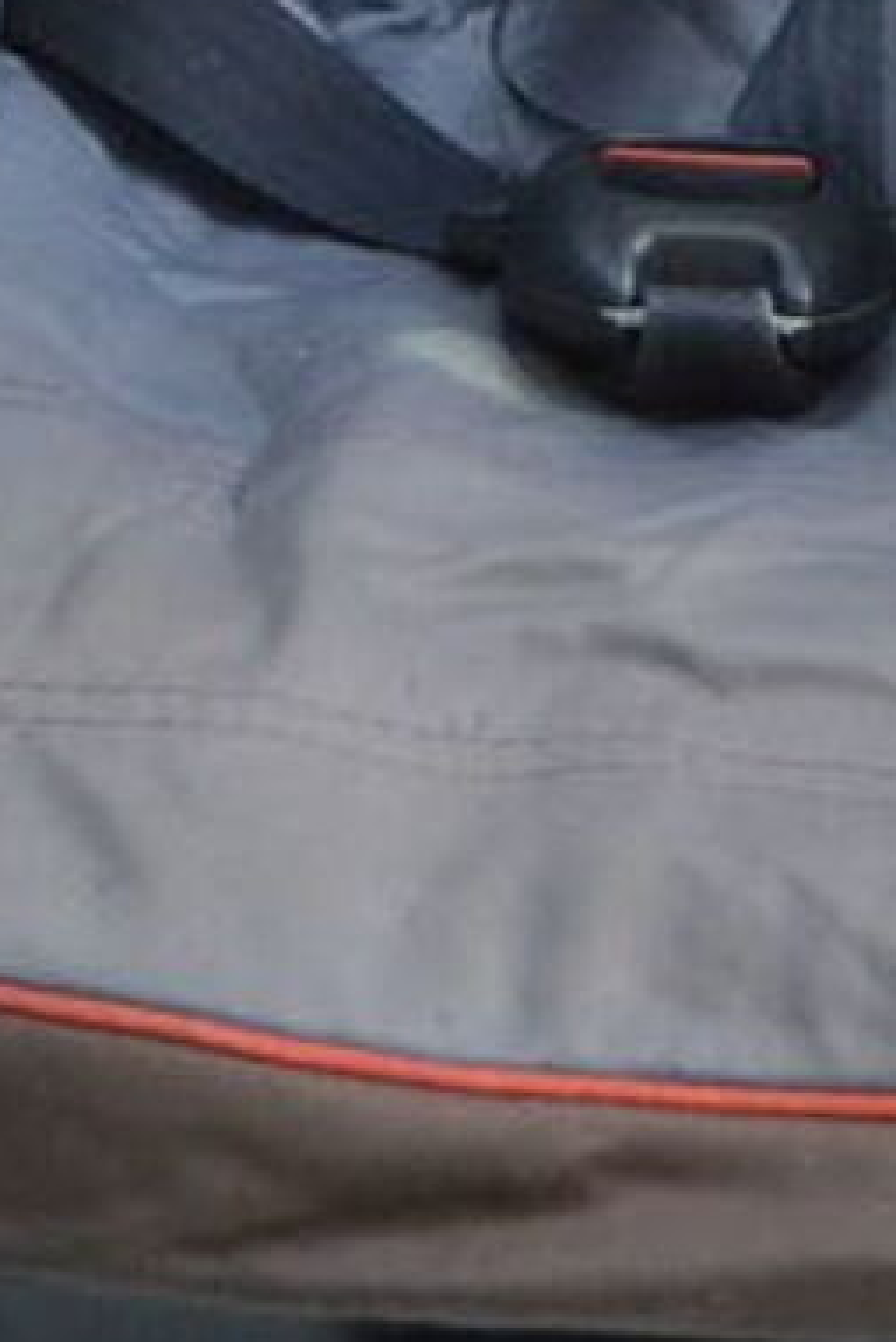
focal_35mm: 153
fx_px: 5706
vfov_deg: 12.8
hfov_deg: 9.0
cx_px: 706
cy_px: -620
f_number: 4
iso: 800
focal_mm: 26
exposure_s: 1/60
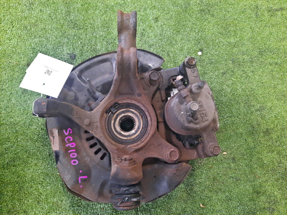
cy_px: 108
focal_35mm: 25
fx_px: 207
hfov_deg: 69.4
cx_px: 144
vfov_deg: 54.9
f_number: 2
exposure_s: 1/25
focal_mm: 4.6
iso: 426
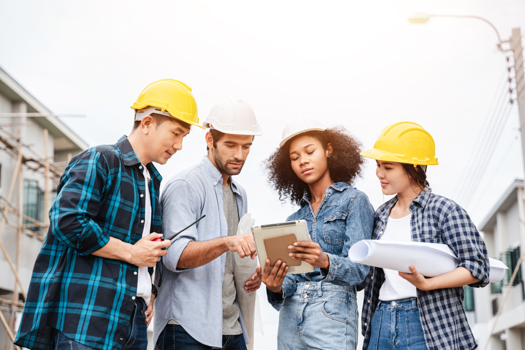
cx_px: 262
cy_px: 175
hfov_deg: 29.8
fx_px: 986
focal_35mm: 68
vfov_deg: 20.1
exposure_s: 1/250
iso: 100
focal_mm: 67.6
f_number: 3.5
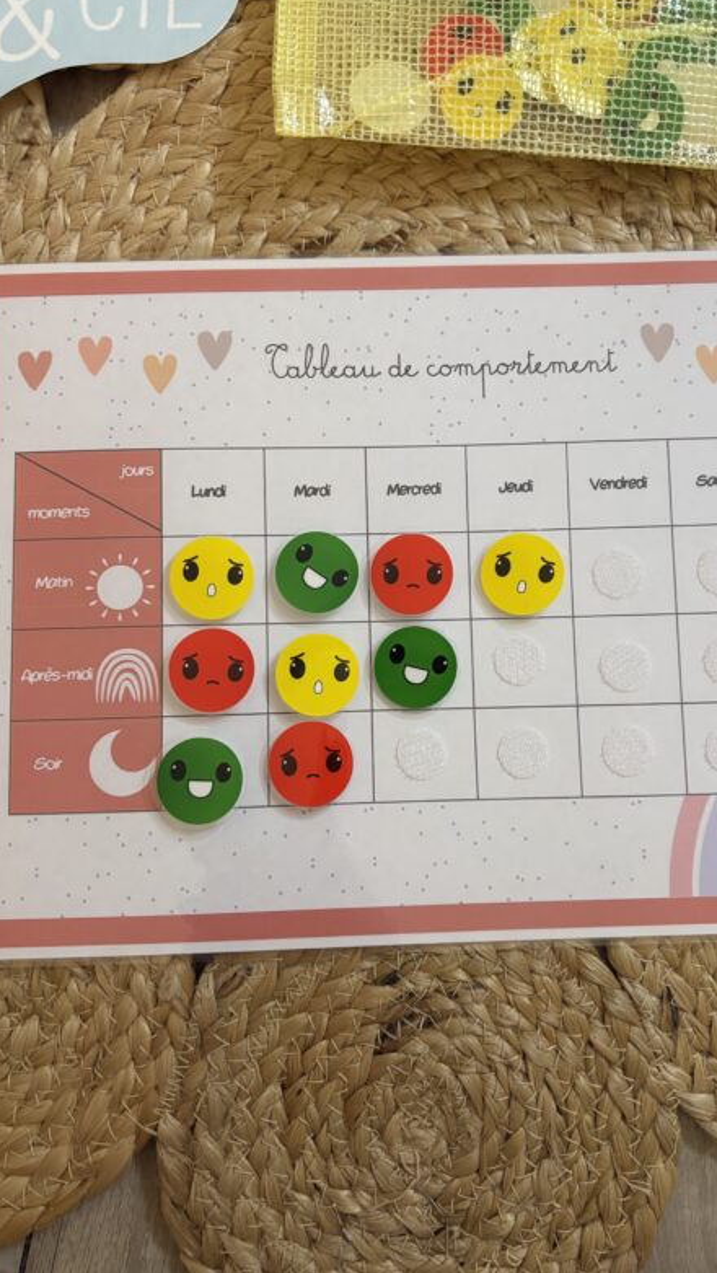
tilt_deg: -84.1
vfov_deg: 66.0
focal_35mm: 29
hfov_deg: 40.2
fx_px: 979
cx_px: 398
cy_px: 634
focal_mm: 5.96
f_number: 1.6
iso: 400
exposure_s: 1/60
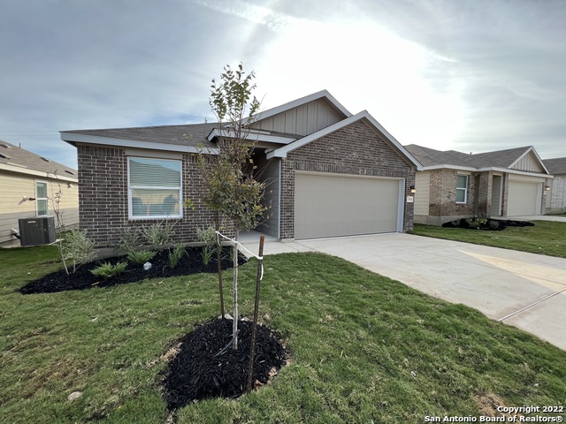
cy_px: 212
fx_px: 213
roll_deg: -0.8
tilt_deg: -3.6
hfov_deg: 106.2
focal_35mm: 13
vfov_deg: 89.9
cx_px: 283
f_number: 1.8
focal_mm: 1.57
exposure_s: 1/555
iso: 32
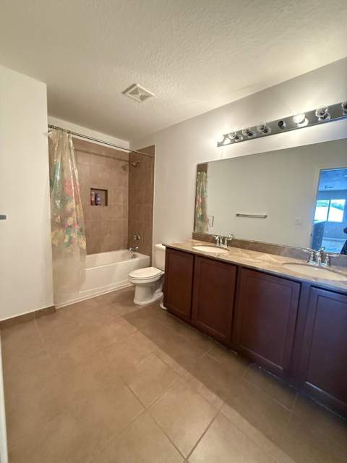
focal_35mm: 14
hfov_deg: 85.7
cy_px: 232
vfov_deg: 102.1
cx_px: 174
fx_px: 187
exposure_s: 1/60
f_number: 2.2
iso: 1250
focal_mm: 2.22
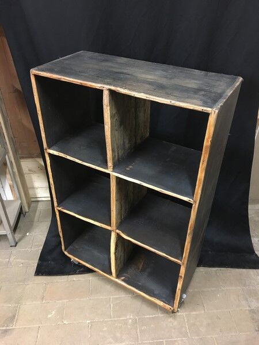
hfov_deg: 48.2
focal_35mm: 29
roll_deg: +1.8
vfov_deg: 61.7
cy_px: 172
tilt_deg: -36.9
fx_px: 289
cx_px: 130
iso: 400
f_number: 2.2
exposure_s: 1/17
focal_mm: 4.15
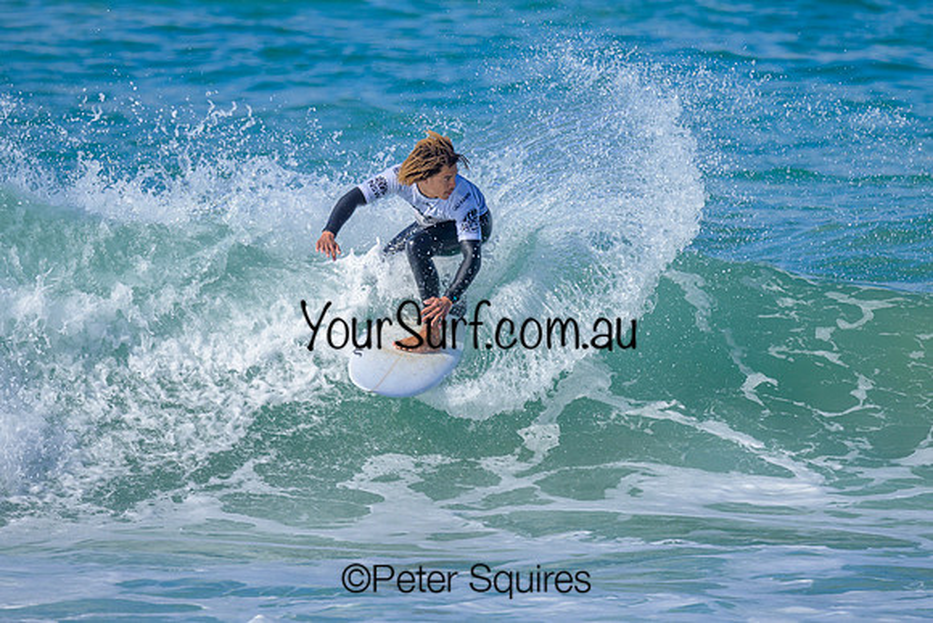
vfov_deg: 1.3
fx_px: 28472
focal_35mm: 1098
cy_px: 210
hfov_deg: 1.9
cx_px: 459
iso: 320
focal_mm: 800
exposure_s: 1/2000
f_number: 6.3
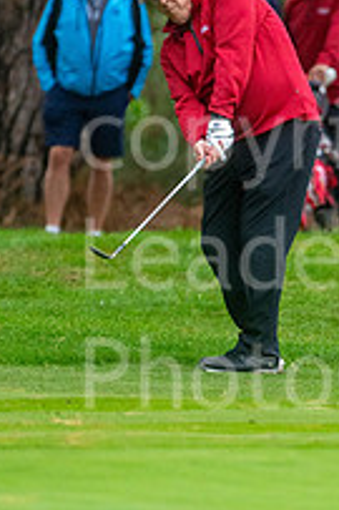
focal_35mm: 997
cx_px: 362
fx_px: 14106
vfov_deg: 2.1
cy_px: 274
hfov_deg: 1.4
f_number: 4
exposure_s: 1/400
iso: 1000
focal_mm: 300
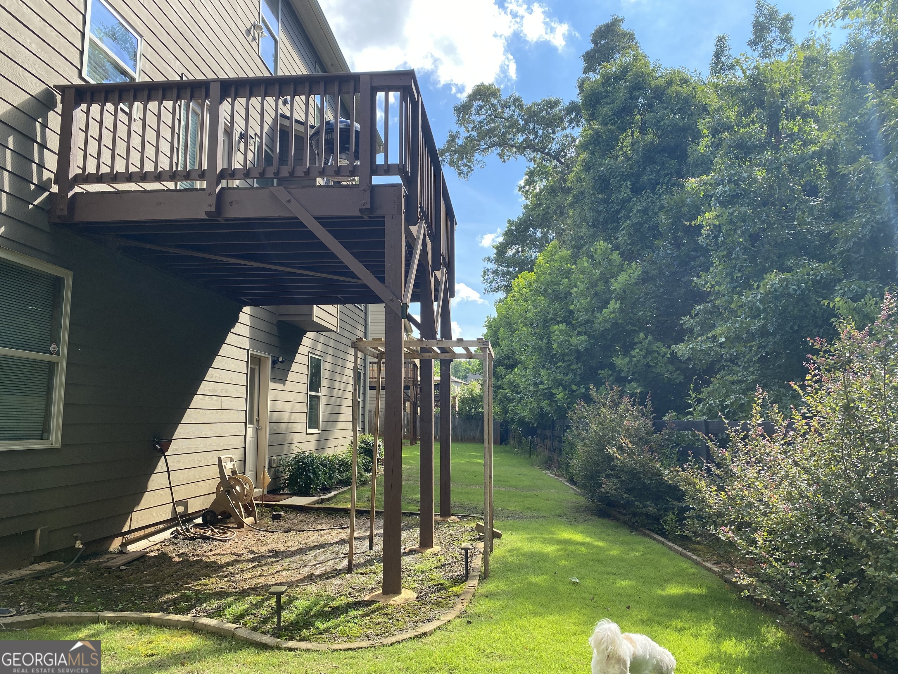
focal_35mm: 26
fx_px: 674
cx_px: 449
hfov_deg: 67.3
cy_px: 337
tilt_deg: +6.5
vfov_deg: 53.1
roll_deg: +0.4
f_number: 1.8
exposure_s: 1/715
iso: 32
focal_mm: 4.25
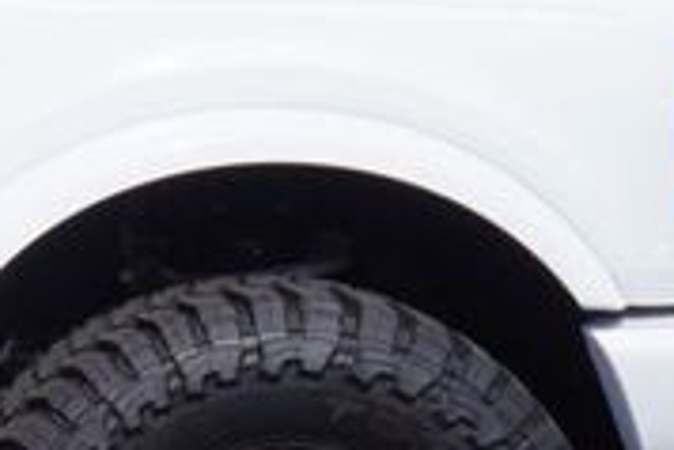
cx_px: -977
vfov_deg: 4.4
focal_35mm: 310
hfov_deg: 6.3
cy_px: 303
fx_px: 5808
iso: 100
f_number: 11
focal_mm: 36
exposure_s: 1/125
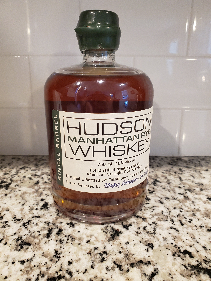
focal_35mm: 26
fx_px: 211
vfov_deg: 67.3
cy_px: 140
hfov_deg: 53.1
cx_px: 106
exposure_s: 1/40
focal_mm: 4.3
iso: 500
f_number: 2.4
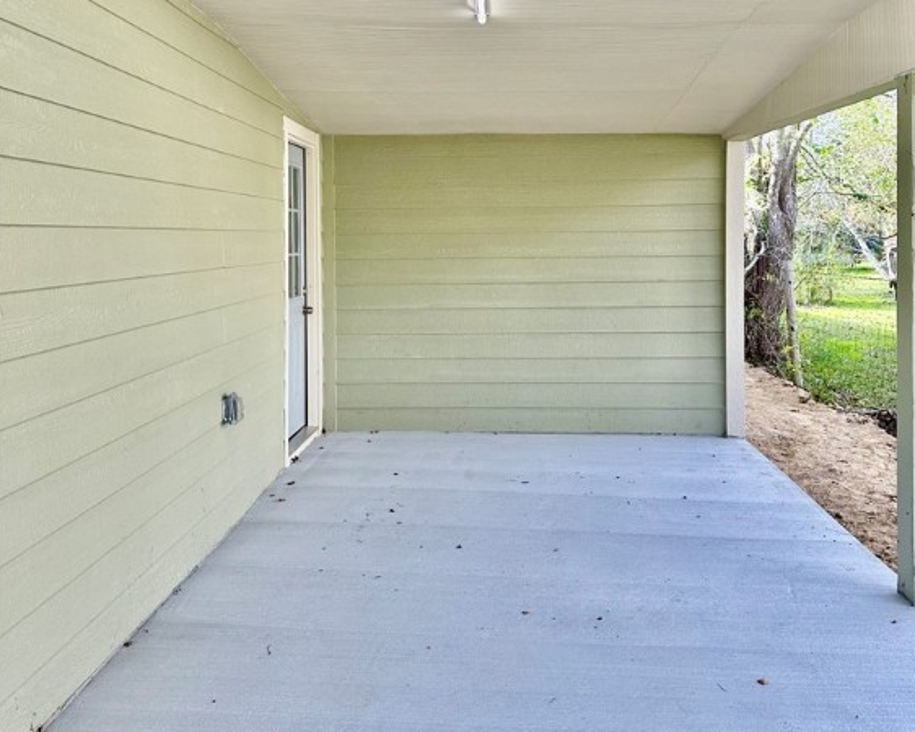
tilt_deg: -2.0
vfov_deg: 45.5
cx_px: 464
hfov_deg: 55.6
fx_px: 867
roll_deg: +0.0
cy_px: 288
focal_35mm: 32
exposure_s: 1/541
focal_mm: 6.86
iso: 80
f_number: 1.78
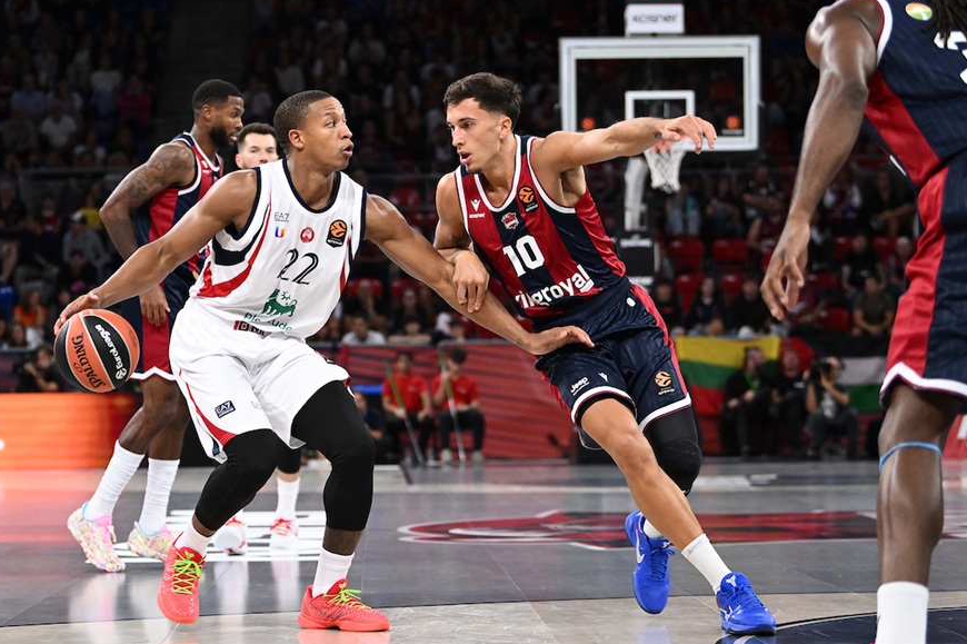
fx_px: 2470
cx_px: 437
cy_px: 328
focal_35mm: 92
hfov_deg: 22.1
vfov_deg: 14.8
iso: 2000
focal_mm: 80
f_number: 2.8
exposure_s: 1/1600
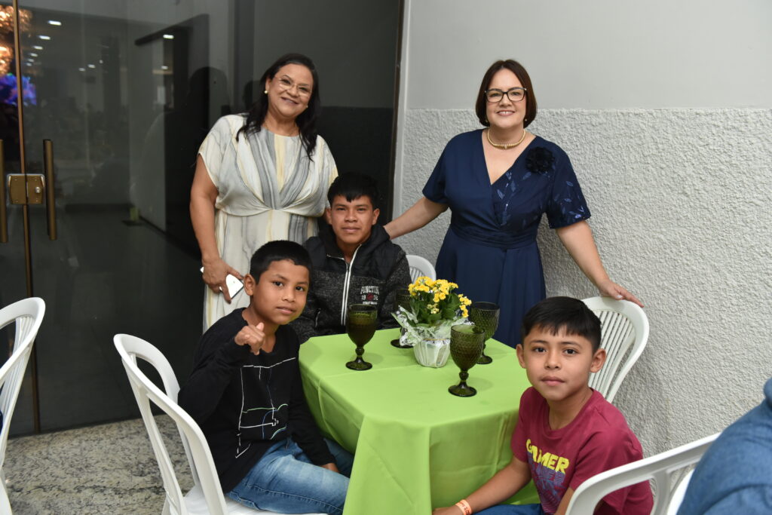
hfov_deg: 60.3
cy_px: 258
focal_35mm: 31
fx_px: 665
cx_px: 386
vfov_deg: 42.3
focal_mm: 31
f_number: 3.2
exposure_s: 1/160
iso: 1600
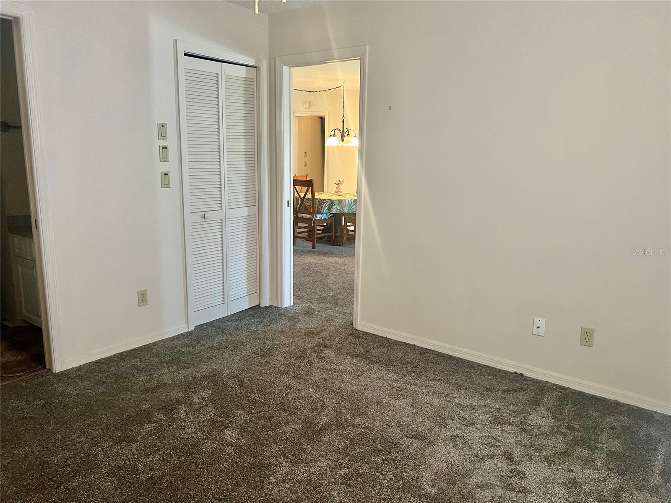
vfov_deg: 53.1
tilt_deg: -11.2
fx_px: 504
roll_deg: -0.8
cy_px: 252
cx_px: 336
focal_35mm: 26
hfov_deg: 67.3
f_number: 1.5
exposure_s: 1/60
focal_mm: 5.7
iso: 320
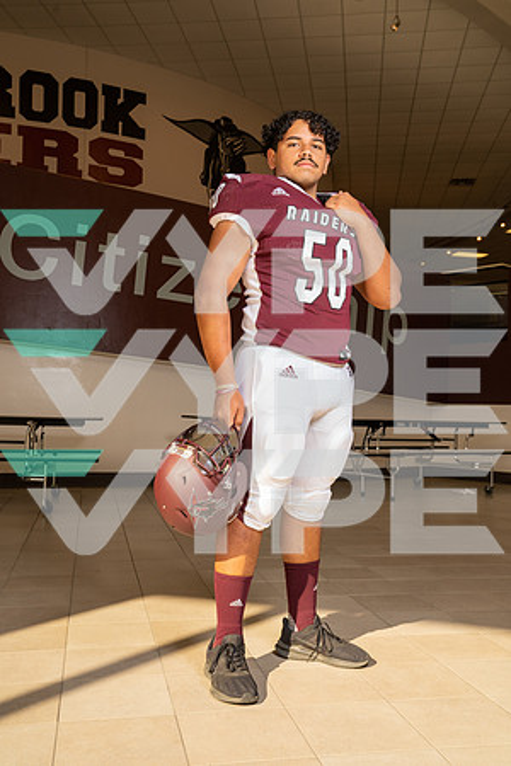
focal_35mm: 36
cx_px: 256
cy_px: 383
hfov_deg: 36.9
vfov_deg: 53.1
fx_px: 766
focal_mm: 36
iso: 800
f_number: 8
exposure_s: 1/250
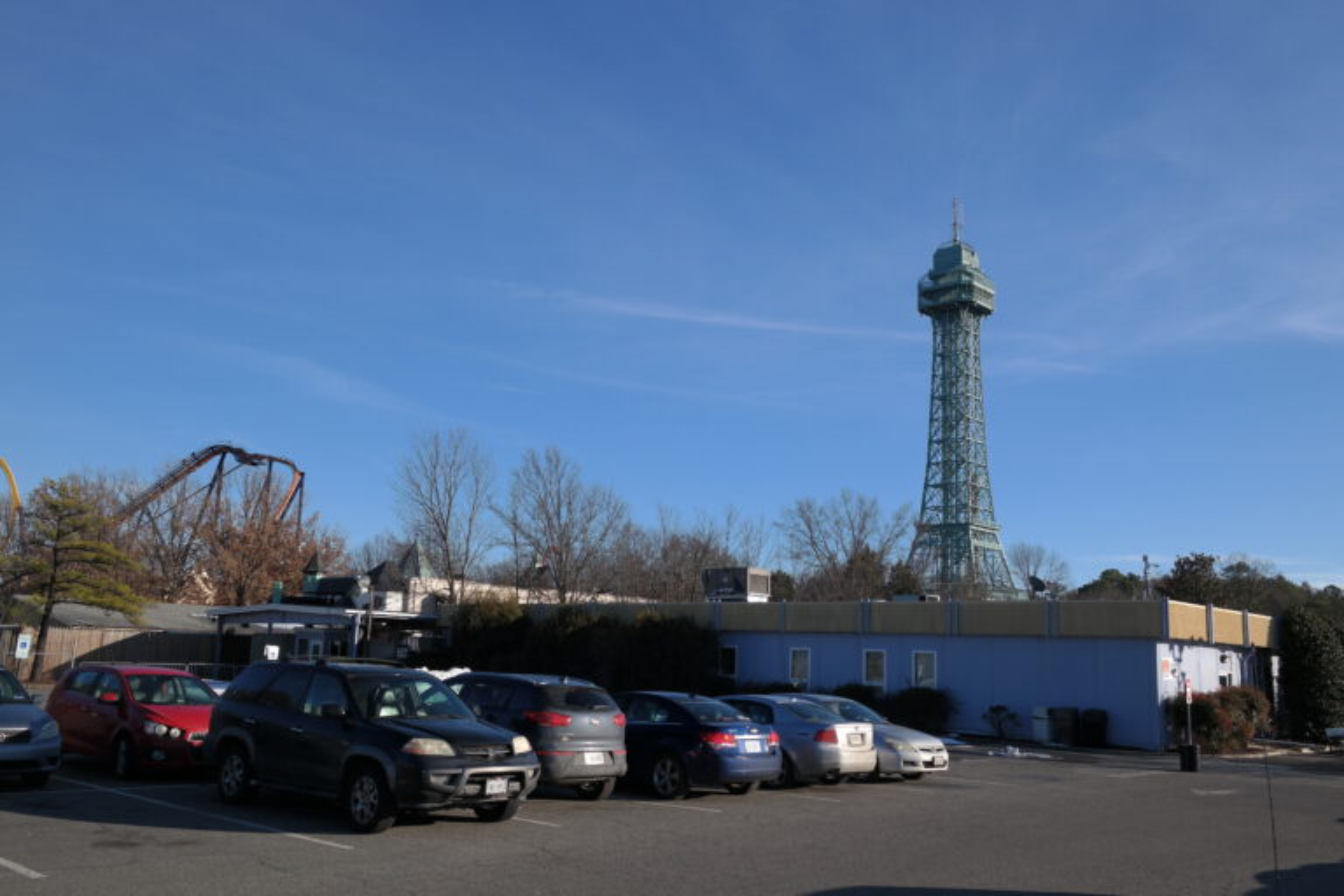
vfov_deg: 43.6
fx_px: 1120
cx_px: 672
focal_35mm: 30
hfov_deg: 61.9
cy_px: 448
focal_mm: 20
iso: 100
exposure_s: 1/320
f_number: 7.1
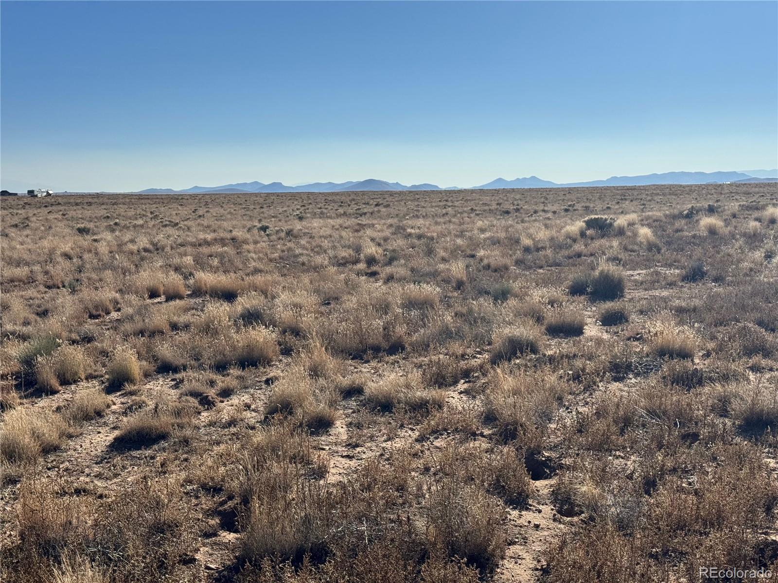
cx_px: 389
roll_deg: +0.6
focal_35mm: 48
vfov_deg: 30.3
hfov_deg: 39.7
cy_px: 292
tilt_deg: -6.9
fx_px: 1079
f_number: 1.78
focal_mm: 6.76
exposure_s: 1/10526
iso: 64
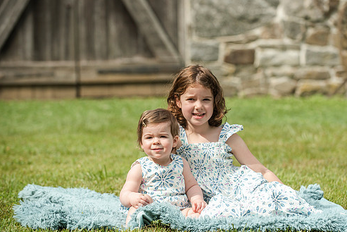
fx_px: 1417
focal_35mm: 147
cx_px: 201
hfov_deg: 14.0
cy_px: 108
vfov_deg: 9.3
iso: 400
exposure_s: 1/4000
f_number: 4
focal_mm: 125
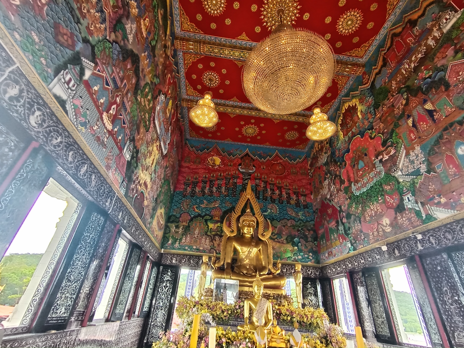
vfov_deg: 74.7
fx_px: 228
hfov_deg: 91.0
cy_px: 174
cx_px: 232
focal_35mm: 17
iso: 164
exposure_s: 1/40
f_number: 2.2
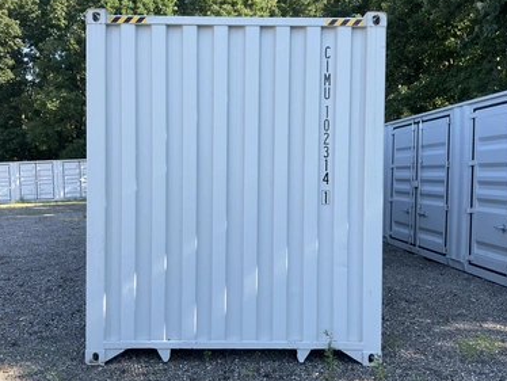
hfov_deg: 58.3
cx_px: 244
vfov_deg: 45.5
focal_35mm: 31
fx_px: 454
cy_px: 186
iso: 25
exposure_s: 1/482
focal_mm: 3
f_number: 1.8
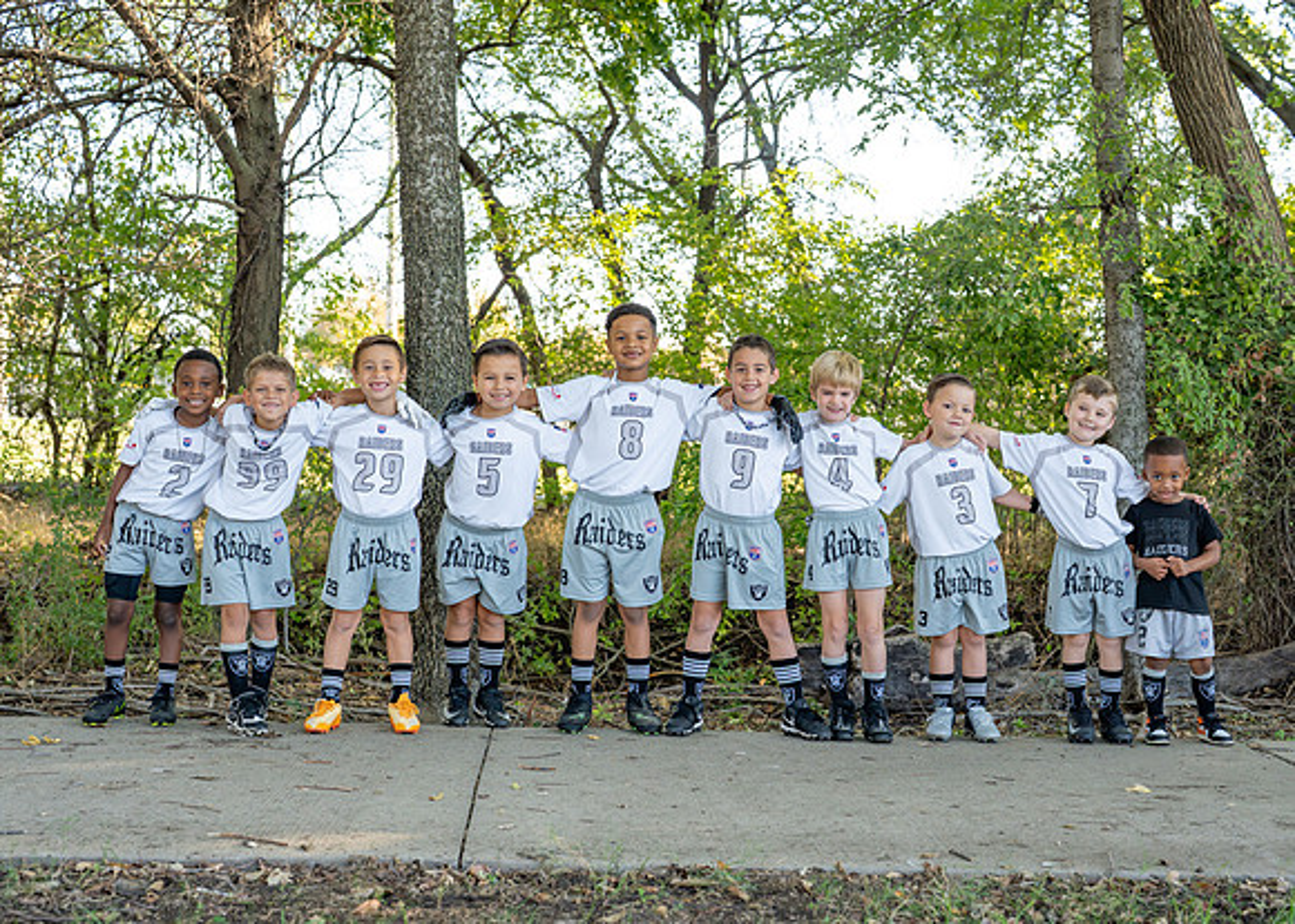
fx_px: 2094
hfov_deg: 34.4
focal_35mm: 57
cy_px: 476
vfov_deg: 24.9
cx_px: 673
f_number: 4
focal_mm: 50
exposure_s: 1/1250
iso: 1000
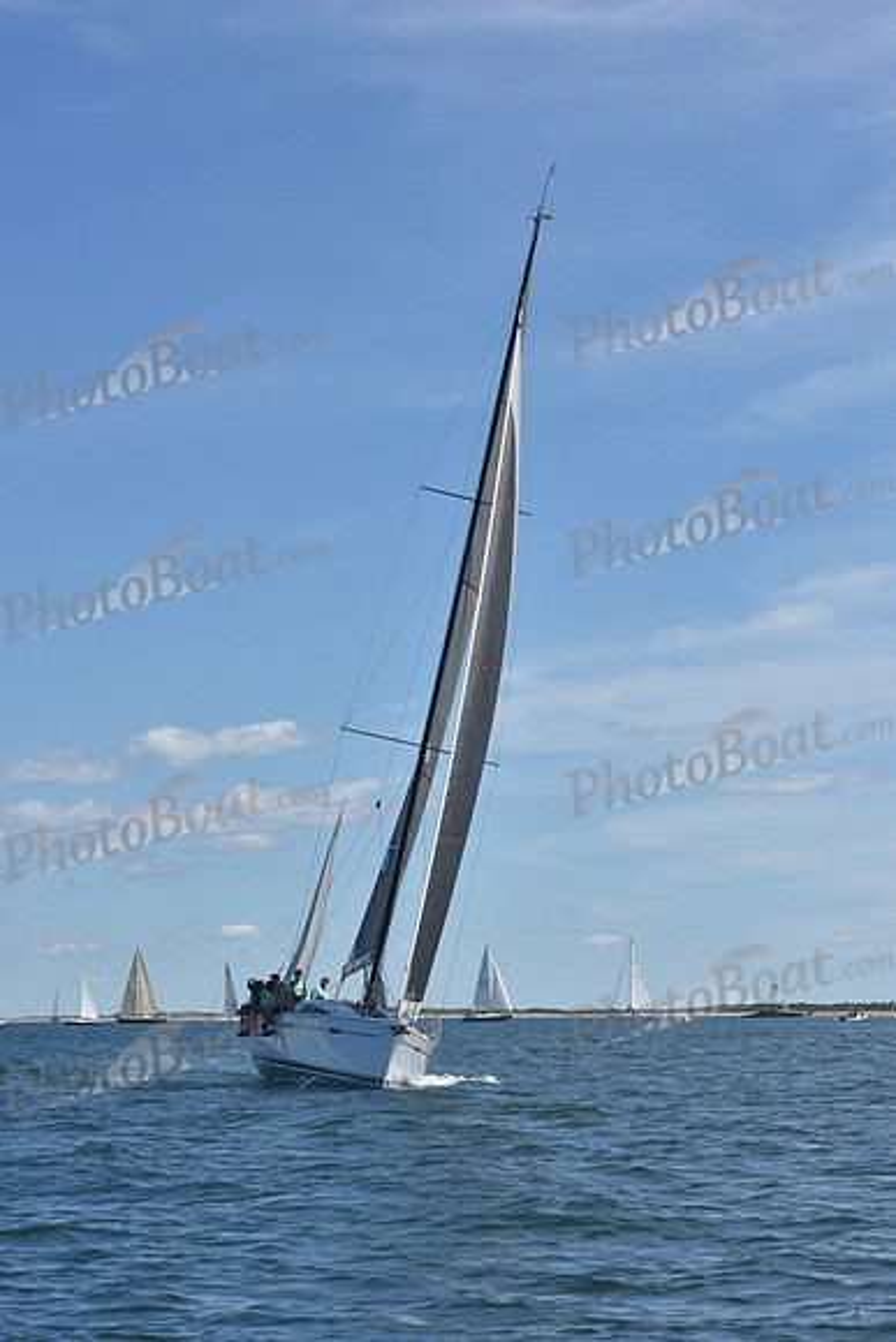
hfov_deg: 15.2
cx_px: 448
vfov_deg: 22.6
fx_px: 3358
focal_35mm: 90
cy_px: 671
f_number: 11
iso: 250
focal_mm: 90
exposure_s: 1/800
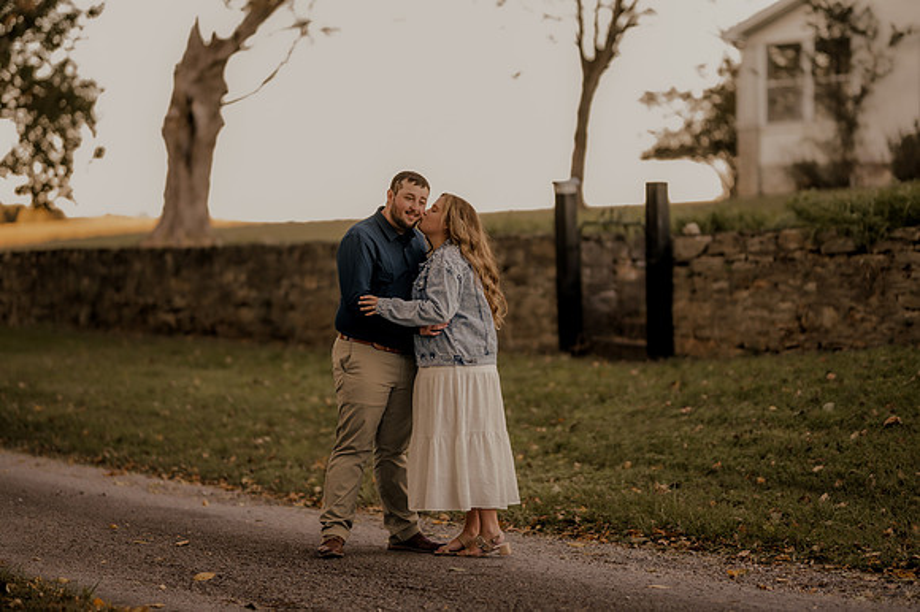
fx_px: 2171
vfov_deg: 16.1
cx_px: 460
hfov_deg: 23.9
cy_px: 306
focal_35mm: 85
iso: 50
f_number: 1.4
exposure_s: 1/100
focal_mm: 85
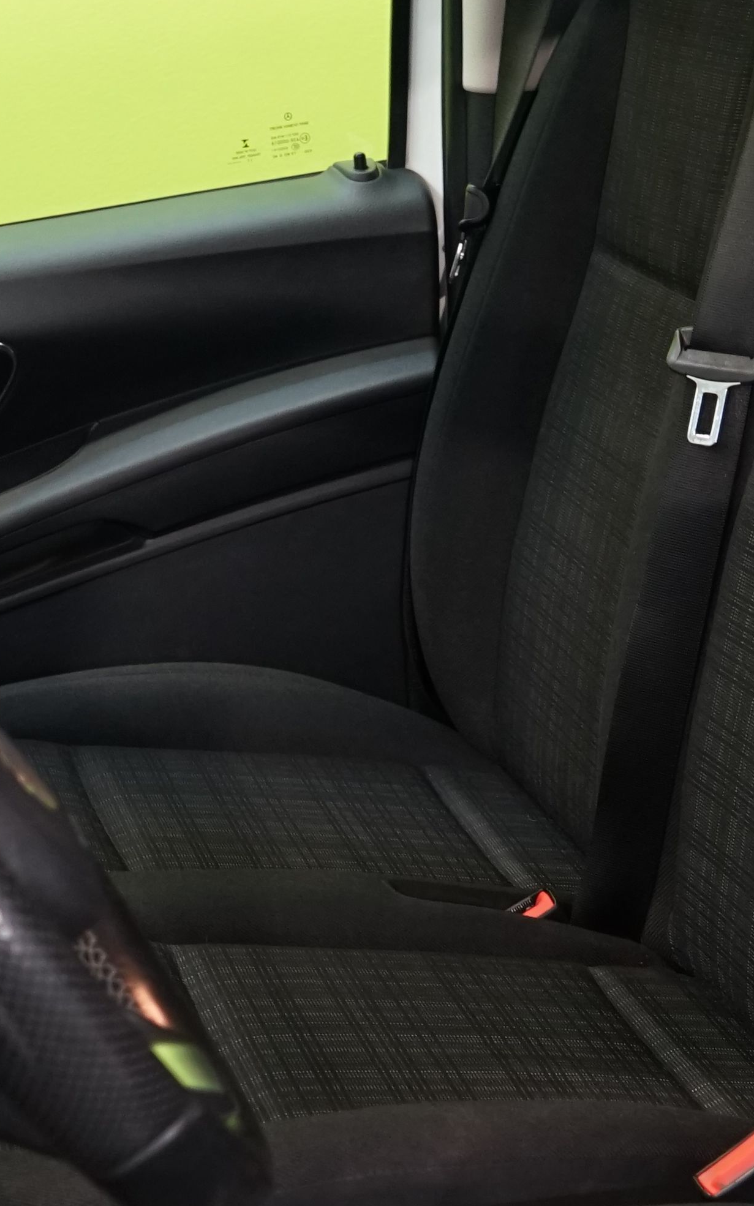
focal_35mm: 90
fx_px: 2959
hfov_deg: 14.4
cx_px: 604
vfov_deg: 22.9
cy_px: 876
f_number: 5
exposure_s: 1/30
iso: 1250
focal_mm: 29
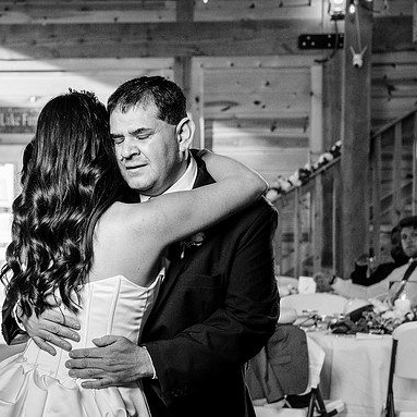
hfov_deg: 15.1
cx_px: 36
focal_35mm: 114
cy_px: 260
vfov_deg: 15.3
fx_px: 1554
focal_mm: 70
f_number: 5.6
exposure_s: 1/200
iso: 2000
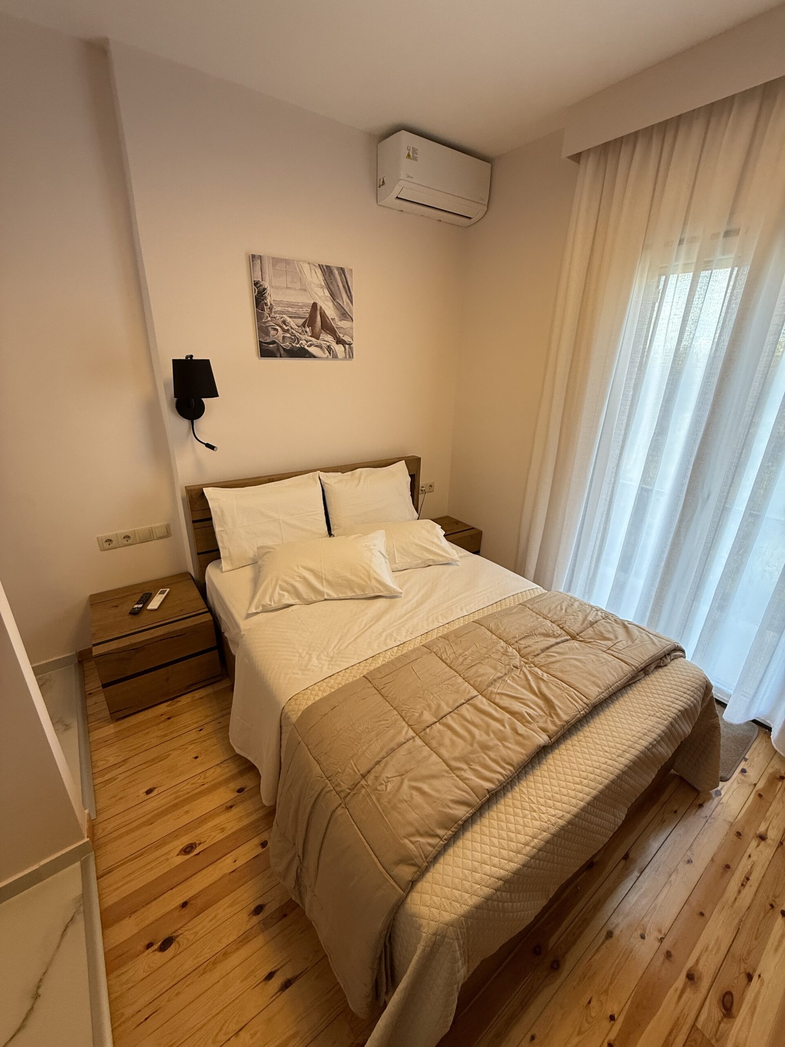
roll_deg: -1.6
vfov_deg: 102.1
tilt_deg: -20.6
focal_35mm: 14
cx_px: 392
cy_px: 524
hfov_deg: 85.7
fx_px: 423
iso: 160
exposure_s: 1/99
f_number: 2.2
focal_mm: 2.22
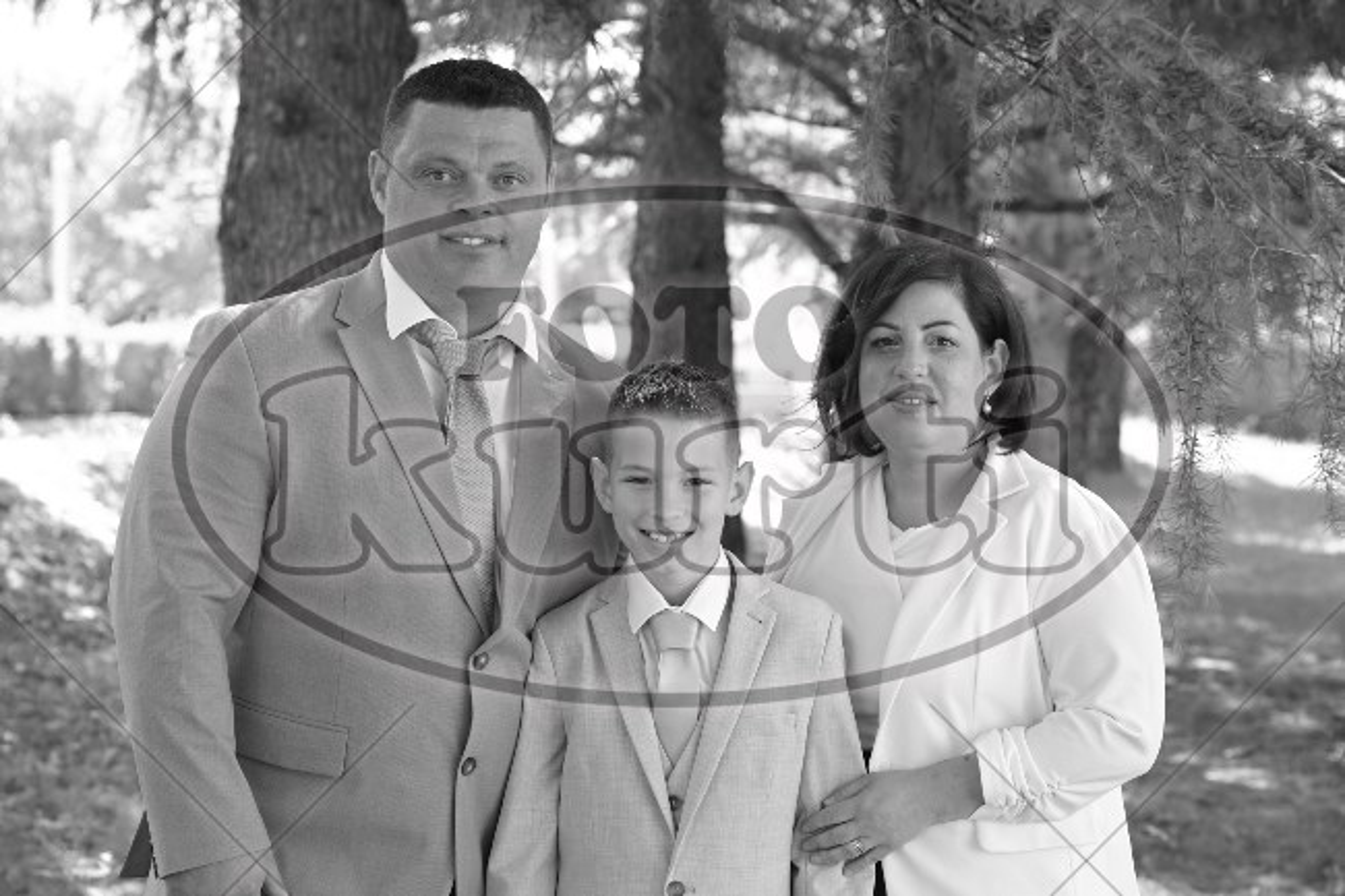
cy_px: 448
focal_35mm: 79
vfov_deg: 17.3
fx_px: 2951
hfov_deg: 25.7
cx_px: 672
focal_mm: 79
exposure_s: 1/160
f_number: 5.6
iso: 640
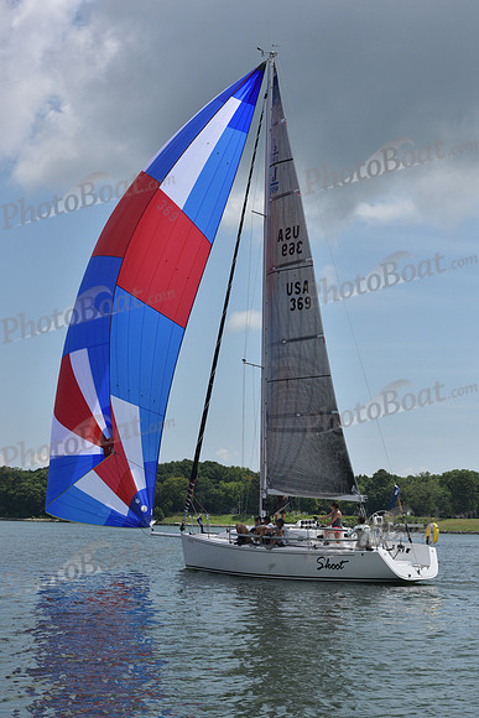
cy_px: 359
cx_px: 240
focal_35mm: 70
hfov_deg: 19.5
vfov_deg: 28.8
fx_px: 1396
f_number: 11
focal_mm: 70
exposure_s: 1/1000
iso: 320
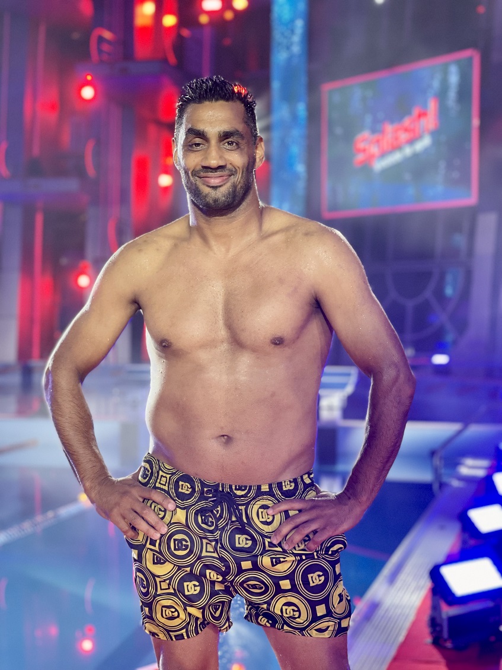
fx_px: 1237
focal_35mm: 64
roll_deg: -0.4
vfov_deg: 30.3
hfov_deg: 22.9
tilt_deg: -0.8
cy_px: 335
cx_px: 251
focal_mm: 7.5
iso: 200
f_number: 2.2
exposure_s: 1/120
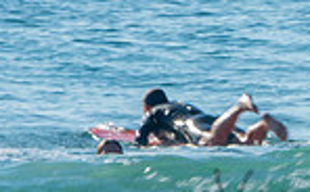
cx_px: 429
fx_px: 15193
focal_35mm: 1801
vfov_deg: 0.7
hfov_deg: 1.2
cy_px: 183
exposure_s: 1/30
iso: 100
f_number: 25
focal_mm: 300
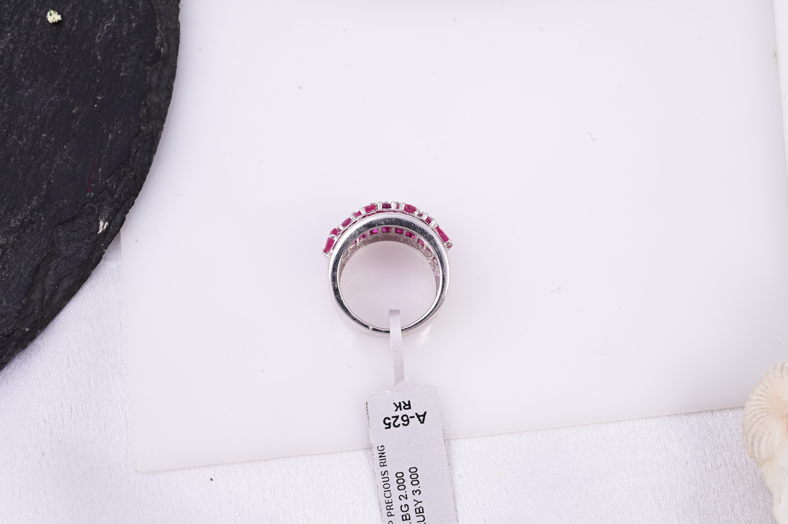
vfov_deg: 19.4
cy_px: 262
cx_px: 394
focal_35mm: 70
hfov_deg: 28.9
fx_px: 1531
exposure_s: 1/80
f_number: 20
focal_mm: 70
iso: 640
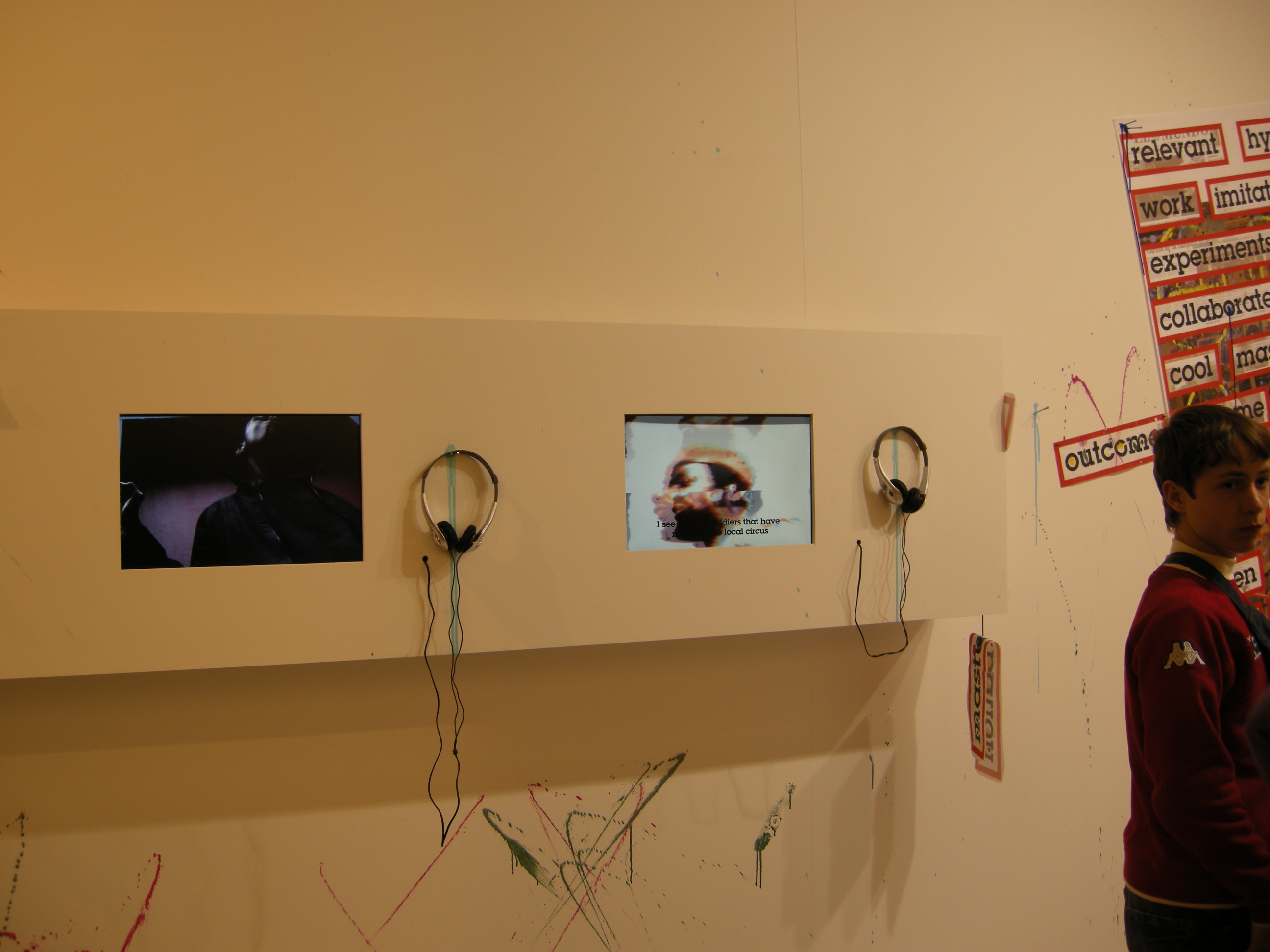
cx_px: 635
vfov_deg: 40.7
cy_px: 476
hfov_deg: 52.6
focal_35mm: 35
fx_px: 1284
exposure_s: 1/35.3
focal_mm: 7.5
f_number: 3.8
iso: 64
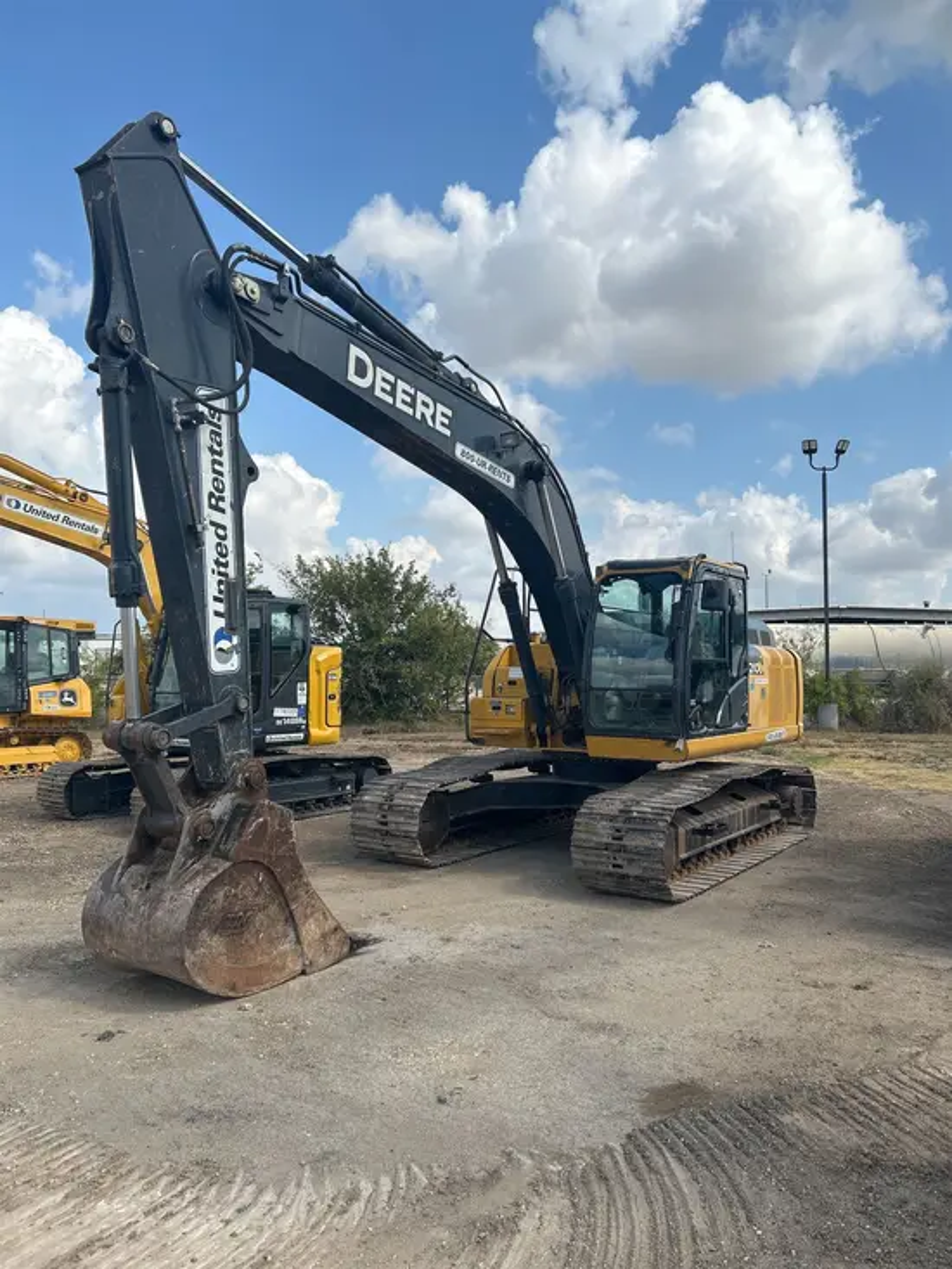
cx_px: 476
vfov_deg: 67.3
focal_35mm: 26
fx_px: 953
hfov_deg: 53.1
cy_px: 634
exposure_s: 1/4831
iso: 50
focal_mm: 5.7
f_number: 1.5
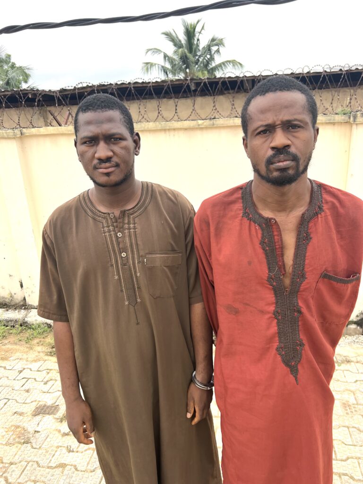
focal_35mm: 26
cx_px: 182
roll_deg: +3.7
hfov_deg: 53.1
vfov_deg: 67.3
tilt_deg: -17.5
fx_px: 364
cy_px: 242
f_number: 1.5
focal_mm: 5.7
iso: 50
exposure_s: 1/509
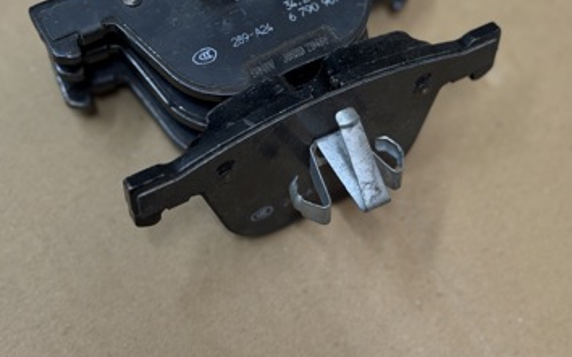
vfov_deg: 18.4
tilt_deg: -64.4
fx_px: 1075
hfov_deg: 29.8
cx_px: 287
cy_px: 15
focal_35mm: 69
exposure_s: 1/33
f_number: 1.78
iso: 320
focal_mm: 6.76
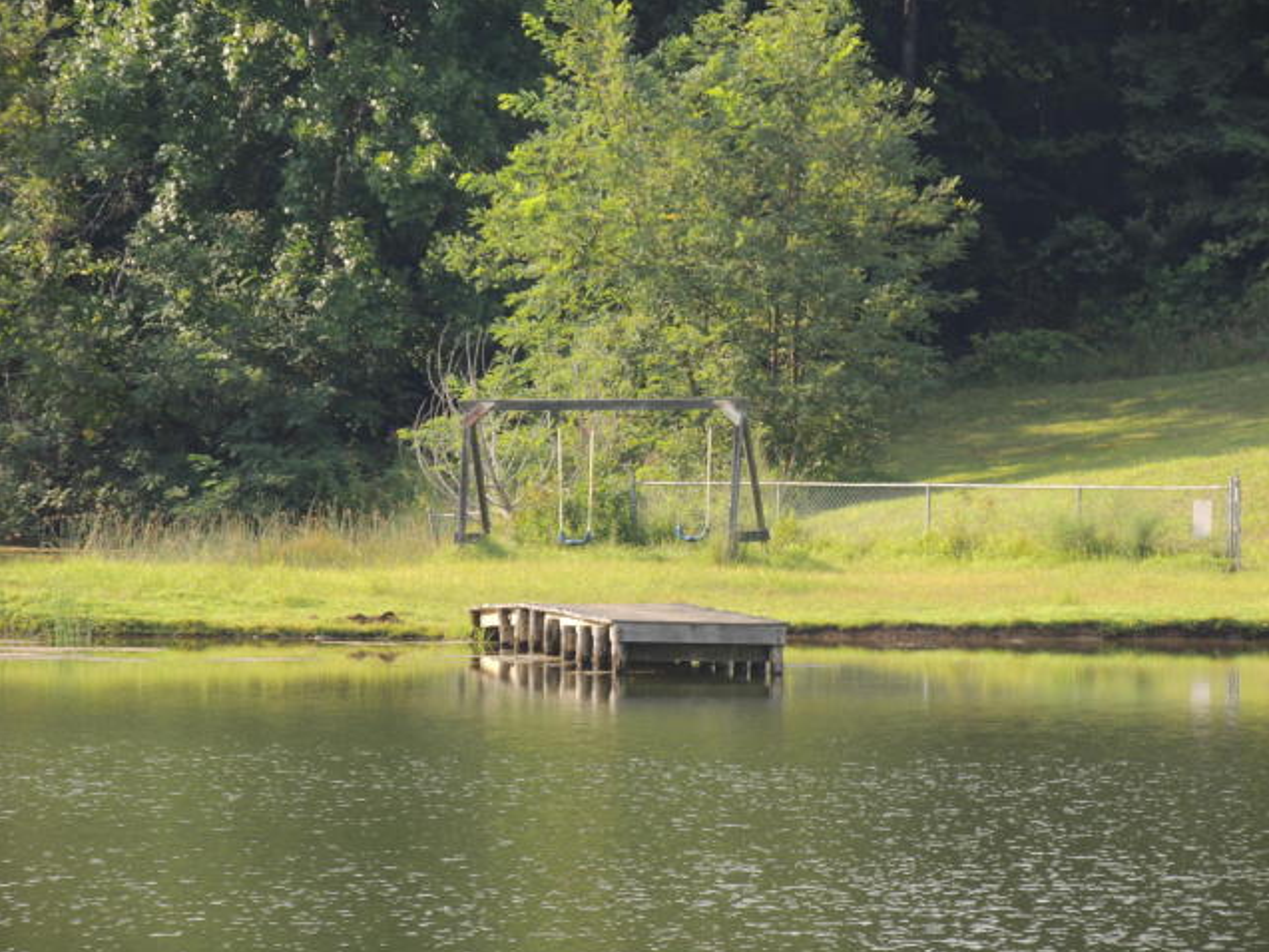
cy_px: 476
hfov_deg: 4.5
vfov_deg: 3.4
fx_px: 16023
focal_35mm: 437
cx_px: 635
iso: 180
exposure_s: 1/250
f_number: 4.9
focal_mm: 77.5
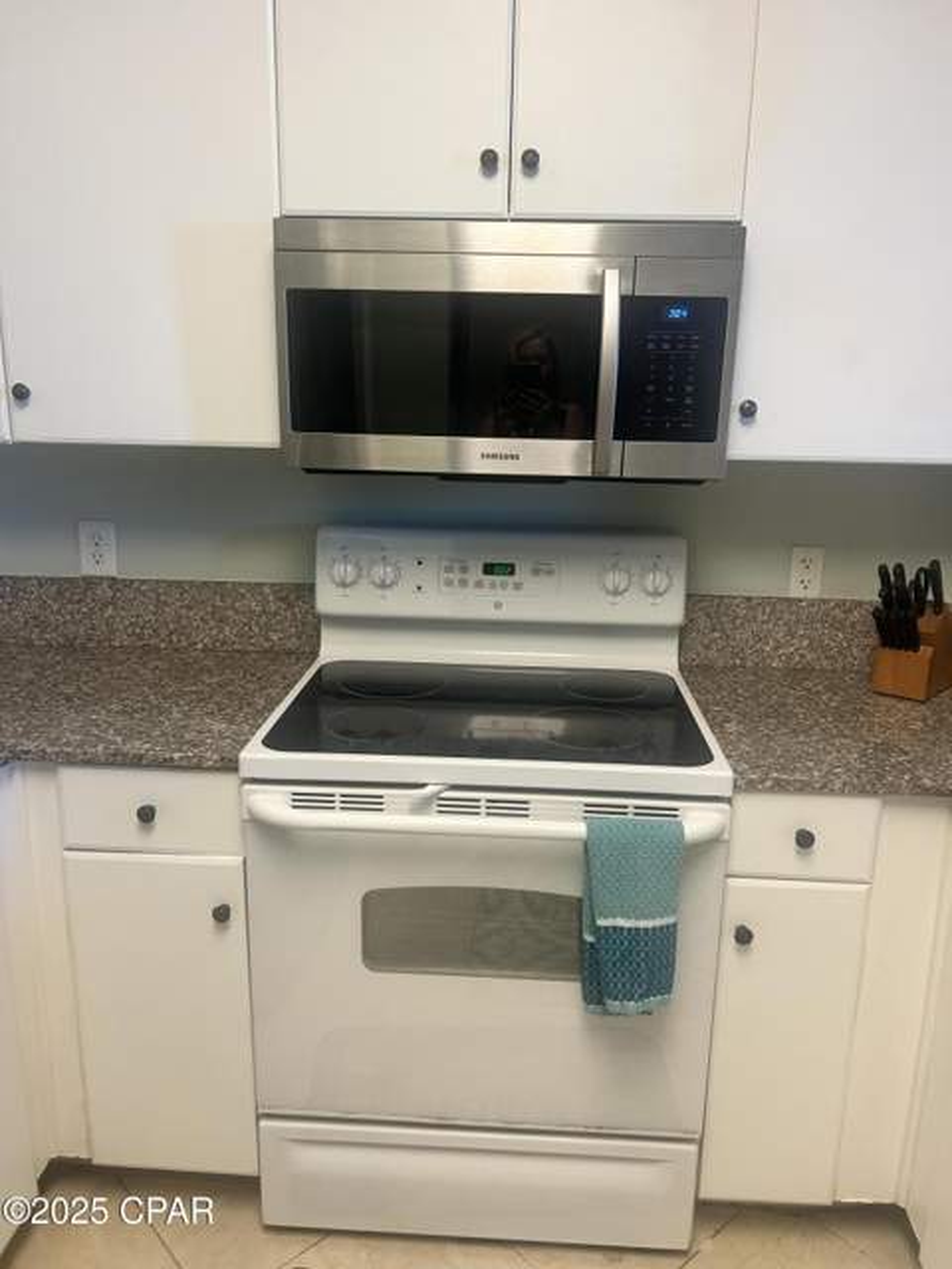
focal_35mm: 26
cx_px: 476
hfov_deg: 53.1
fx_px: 953
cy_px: 634
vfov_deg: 67.3
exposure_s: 1/60
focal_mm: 5.7
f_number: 1.5
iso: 160
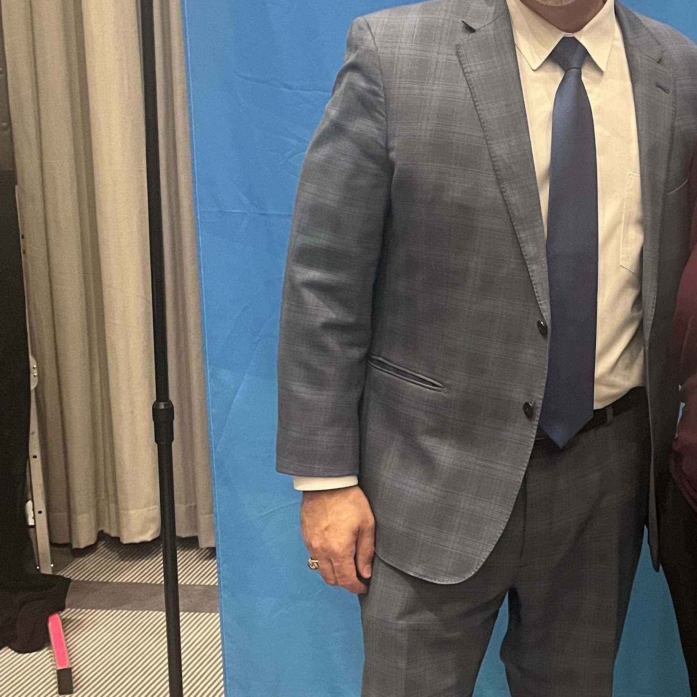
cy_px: 346
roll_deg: -0.1
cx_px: 631
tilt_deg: -10.8
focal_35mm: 59
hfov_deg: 28.0
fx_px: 1344
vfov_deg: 29.1
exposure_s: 1/40
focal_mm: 5.1
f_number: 1.6
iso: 500
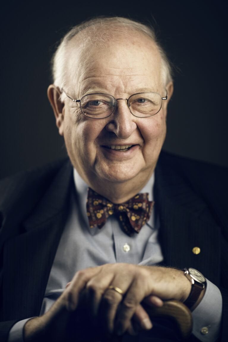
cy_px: 171
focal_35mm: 85
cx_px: 114
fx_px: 807
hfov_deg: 16.1
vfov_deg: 23.9
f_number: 2
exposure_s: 1/200
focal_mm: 85
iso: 400
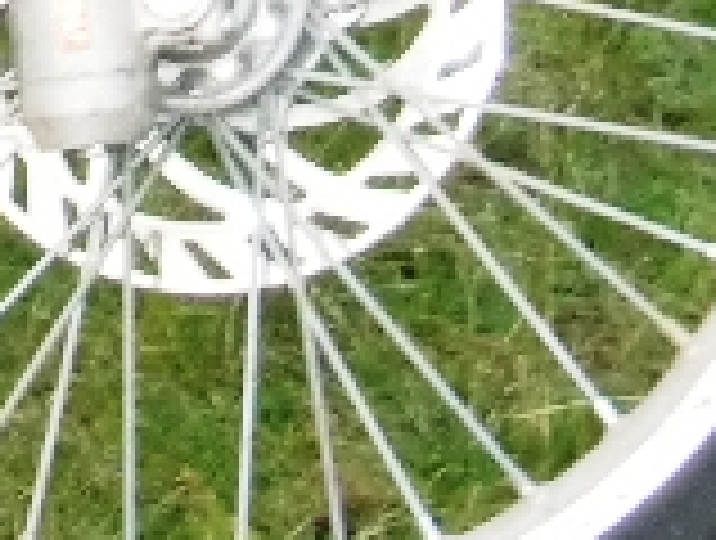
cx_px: -702
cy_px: -796
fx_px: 5058
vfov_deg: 5.9
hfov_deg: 7.8
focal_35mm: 244
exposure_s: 1/60
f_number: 3.9
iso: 250
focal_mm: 6.66
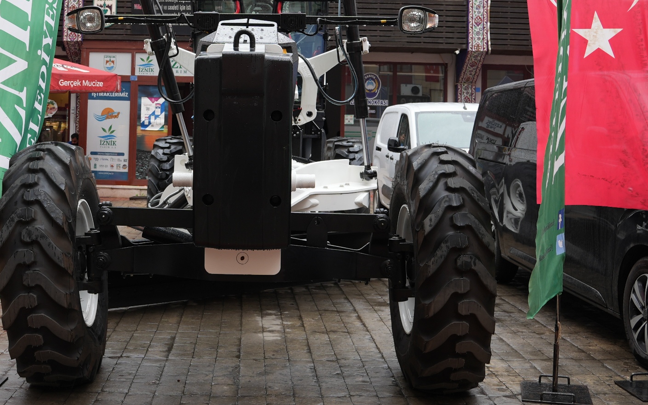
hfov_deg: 39.9
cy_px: 109
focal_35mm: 50
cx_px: 221
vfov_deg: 25.6
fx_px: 883
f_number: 4.5
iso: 100
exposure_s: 1/80
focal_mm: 20.3
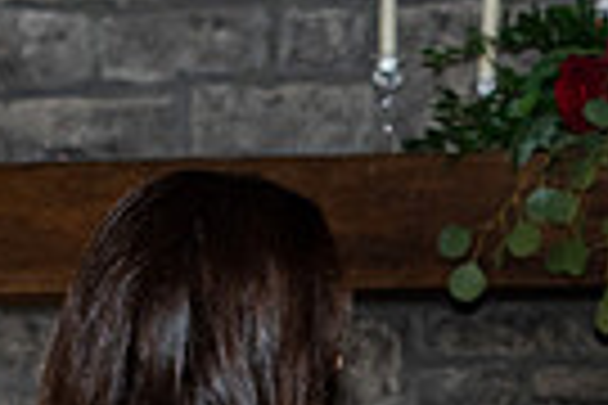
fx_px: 4306
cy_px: 545
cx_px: 631
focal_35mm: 255
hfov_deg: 8.0
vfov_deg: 5.4
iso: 800
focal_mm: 50
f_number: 3.2
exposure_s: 1/200
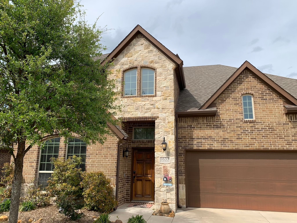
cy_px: 112
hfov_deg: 67.3
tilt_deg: +12.8
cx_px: 148
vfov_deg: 53.1
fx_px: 223
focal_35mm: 26
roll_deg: -2.8
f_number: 1.8
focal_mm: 4.25
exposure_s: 1/2545
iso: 25
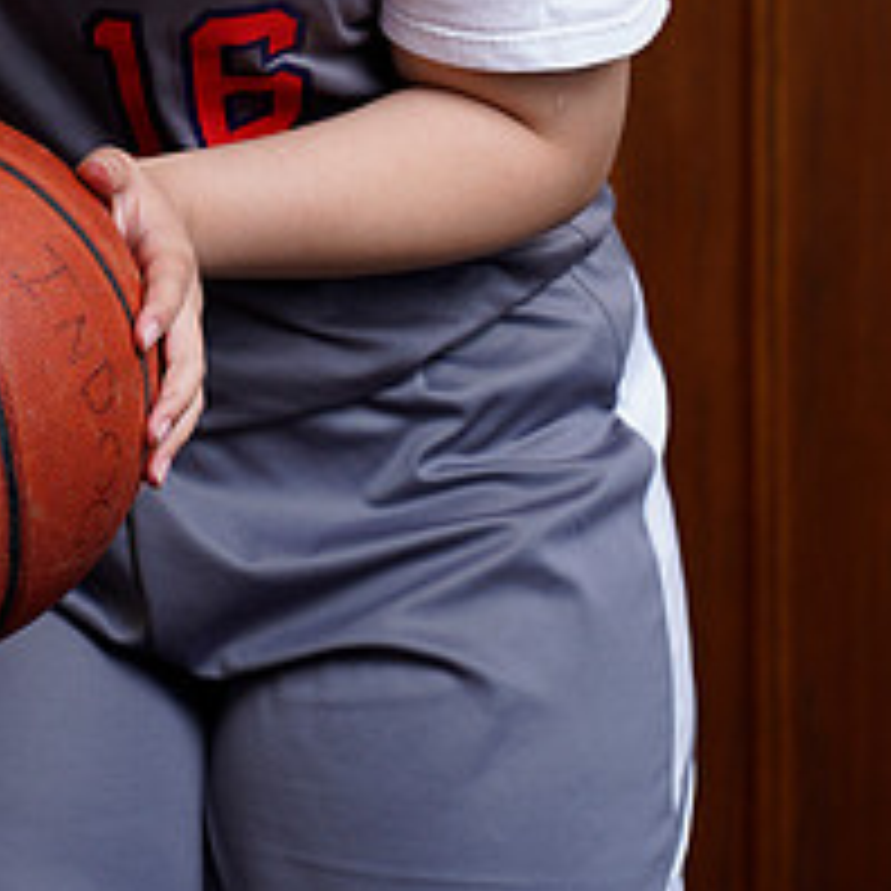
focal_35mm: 211
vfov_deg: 8.2
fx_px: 6145
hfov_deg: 8.3
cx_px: 36
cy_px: -230
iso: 200
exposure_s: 1/250
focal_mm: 85
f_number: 5.6
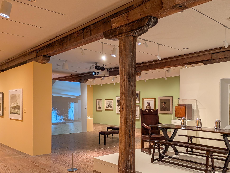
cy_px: 105
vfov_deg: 45.2
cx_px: 137
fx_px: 206
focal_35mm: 31
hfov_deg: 57.9
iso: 35
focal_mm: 4.53
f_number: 1.7
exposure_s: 1/60
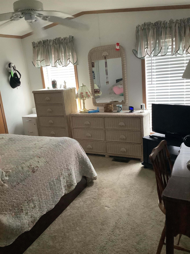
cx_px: 95
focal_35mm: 31
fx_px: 227
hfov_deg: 45.4
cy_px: 127
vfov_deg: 58.4
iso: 400
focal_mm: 3.3
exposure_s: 1/40
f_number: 2.4
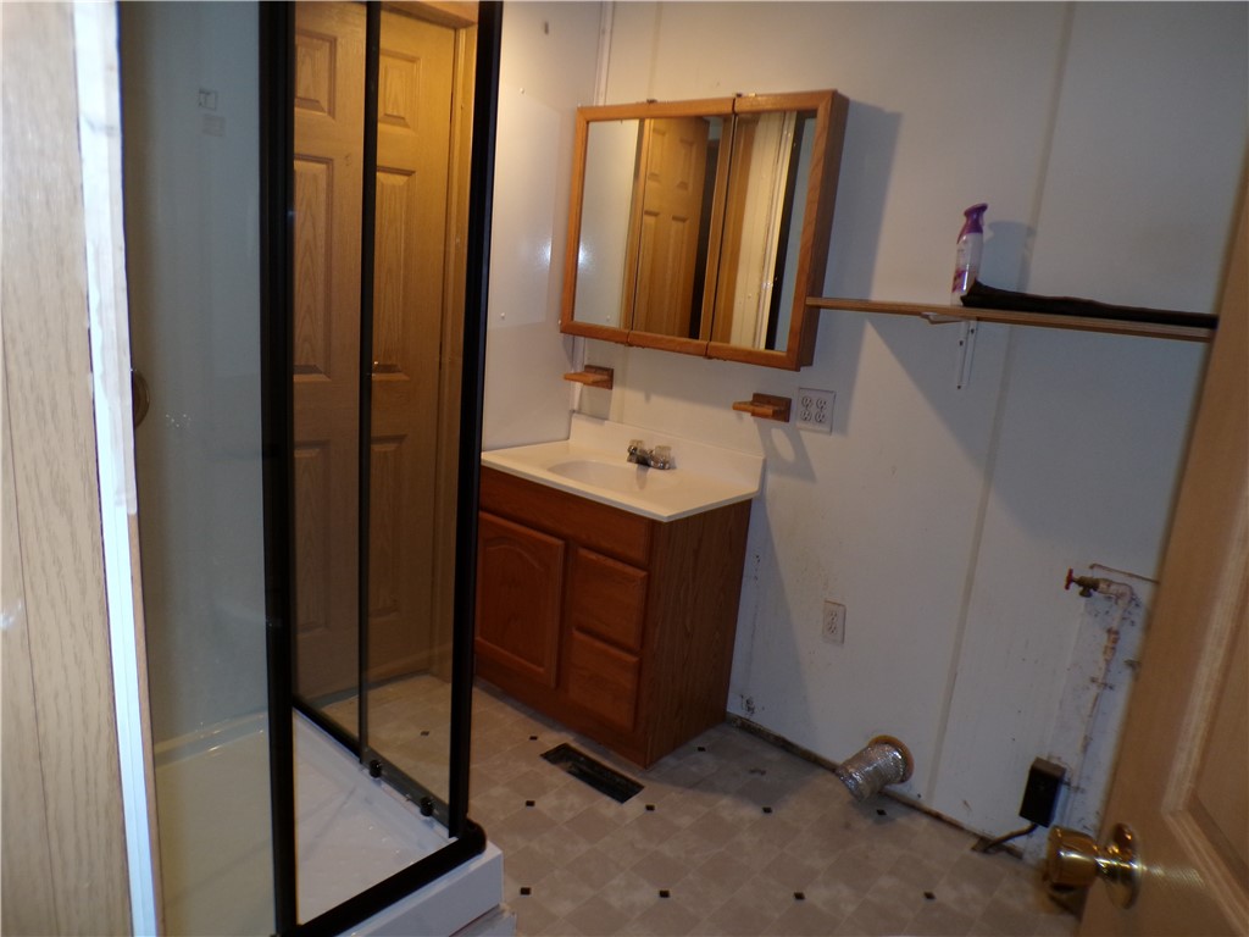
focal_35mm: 24
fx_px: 866
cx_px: 624
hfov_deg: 71.6
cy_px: 468
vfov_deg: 56.8
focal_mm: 4.3
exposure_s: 1/17
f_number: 3
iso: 200
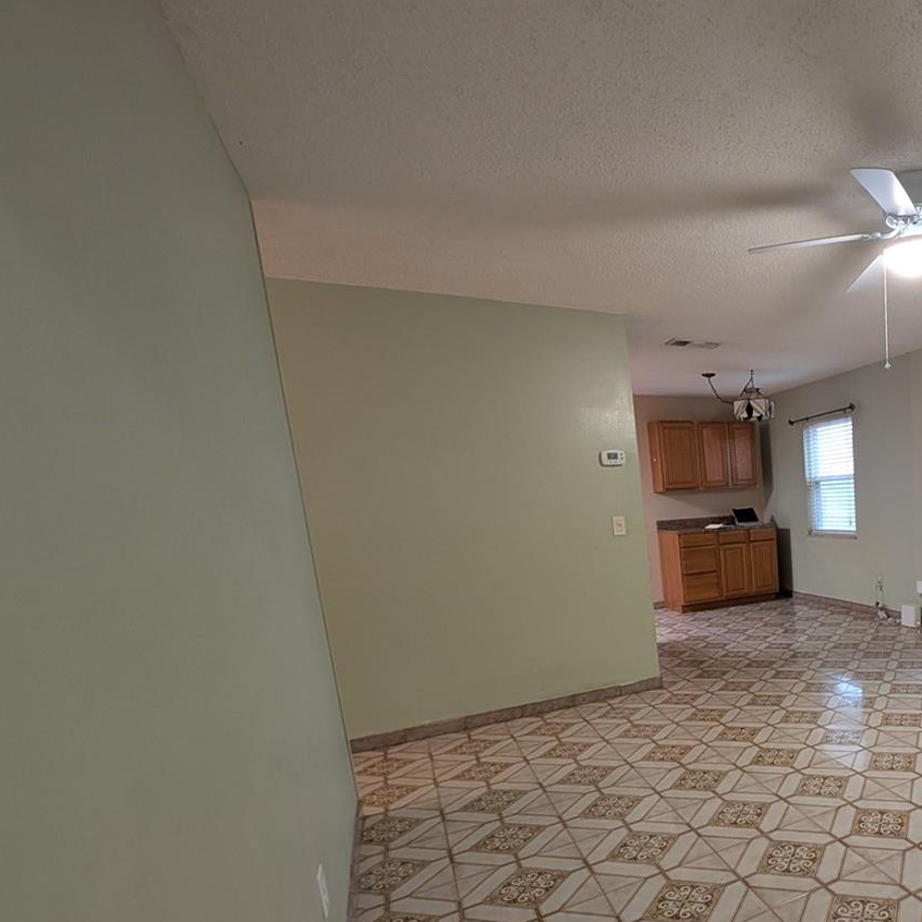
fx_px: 603
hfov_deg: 64.2
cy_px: 605
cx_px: 804
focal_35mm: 20
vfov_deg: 72.9
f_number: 1.95
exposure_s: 1/24
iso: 323
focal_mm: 2.23
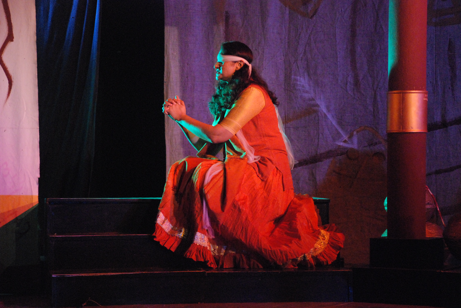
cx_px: 230
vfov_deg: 11.5
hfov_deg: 17.0
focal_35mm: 120
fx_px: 1539
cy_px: 154
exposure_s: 1/50
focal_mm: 80
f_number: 5.6
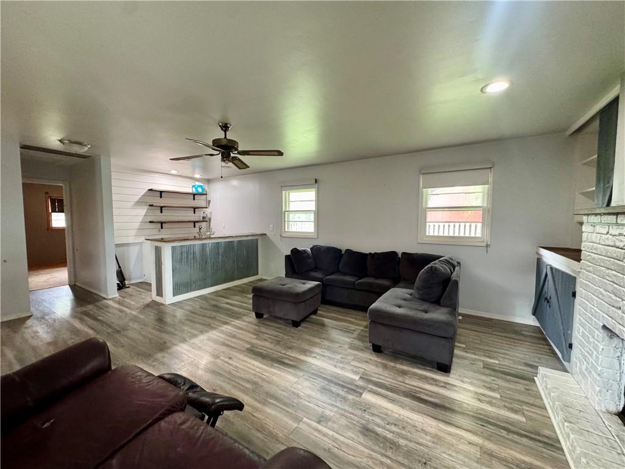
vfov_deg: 85.7
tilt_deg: -3.3
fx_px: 253
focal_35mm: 14
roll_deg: +0.6
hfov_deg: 102.1
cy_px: 234
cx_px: 312
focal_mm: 2.22
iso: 640
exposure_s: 1/60
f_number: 2.2
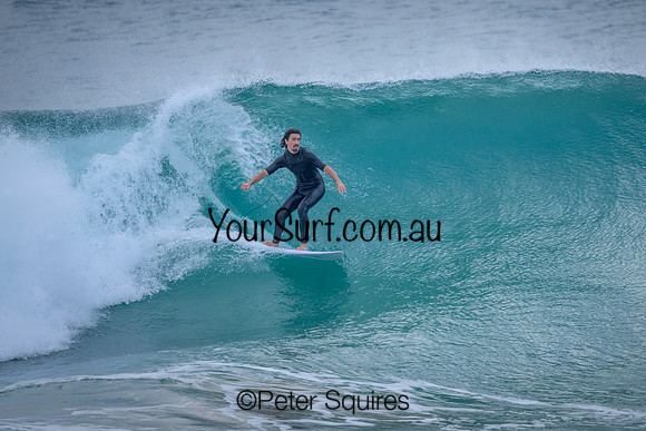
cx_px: 370
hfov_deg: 2.2
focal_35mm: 916
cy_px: 184
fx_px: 16449
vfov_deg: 1.5
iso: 1250
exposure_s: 1/2000
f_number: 6.3
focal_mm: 800
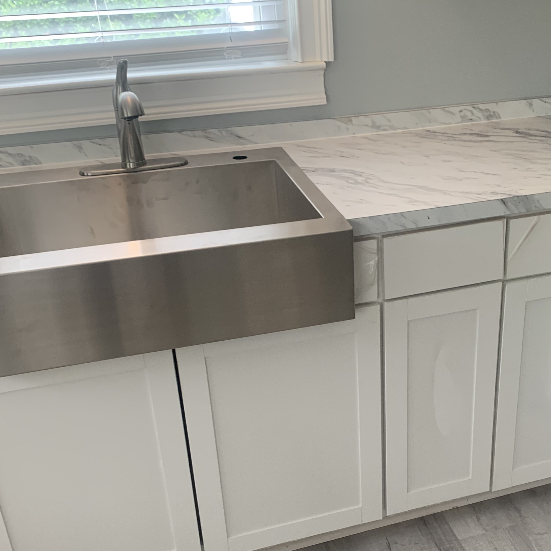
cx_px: 373
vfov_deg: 37.3
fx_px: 810
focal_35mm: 45
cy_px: 348
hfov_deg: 37.1
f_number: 1.8
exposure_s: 1/60
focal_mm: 4.25
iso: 64
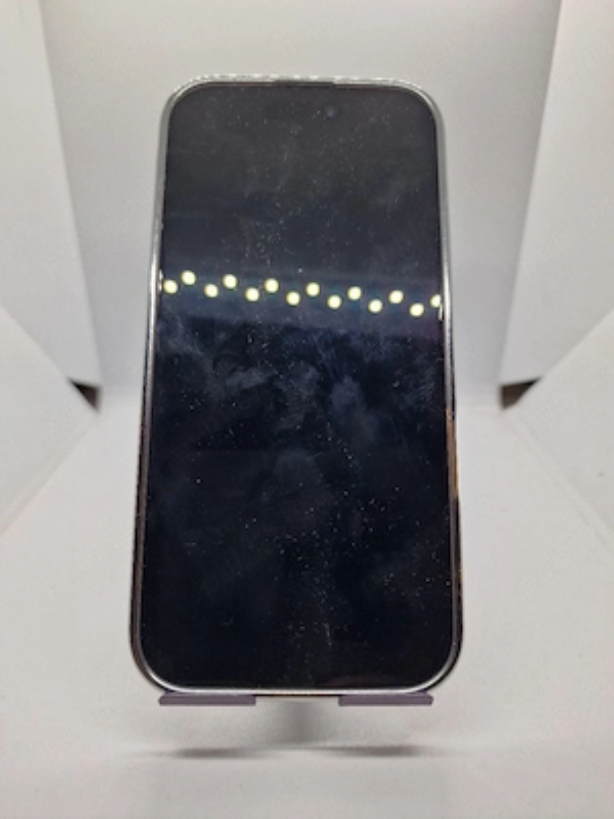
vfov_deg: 73.9
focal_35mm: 23
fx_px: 544
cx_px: 307
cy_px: 410
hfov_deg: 58.9
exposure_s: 1/182
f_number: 1.8
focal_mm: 6.4
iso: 50
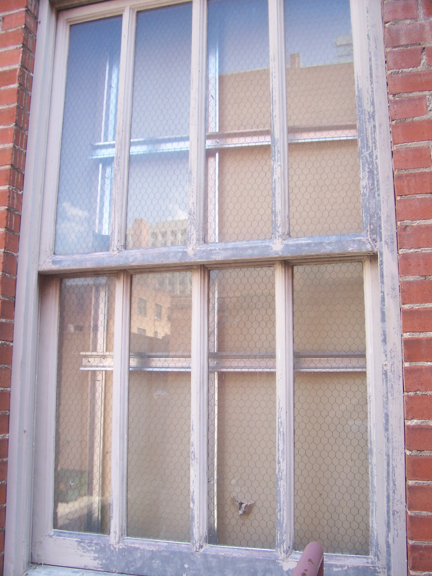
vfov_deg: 54.0
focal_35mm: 34
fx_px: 566
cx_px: 216
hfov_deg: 41.8
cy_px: 288
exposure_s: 1/125
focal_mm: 5.6
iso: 80
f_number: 2.7
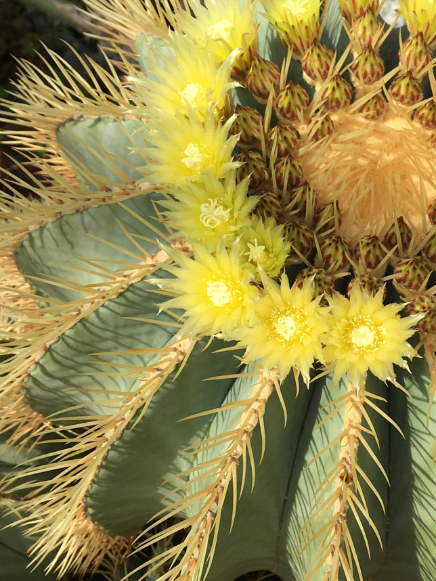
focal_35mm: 54
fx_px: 907
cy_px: 243
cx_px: 357
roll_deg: -3.2
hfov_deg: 26.5
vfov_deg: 35.5
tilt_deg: -43.8
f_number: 2.2
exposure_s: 1/927
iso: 25
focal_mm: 4.15
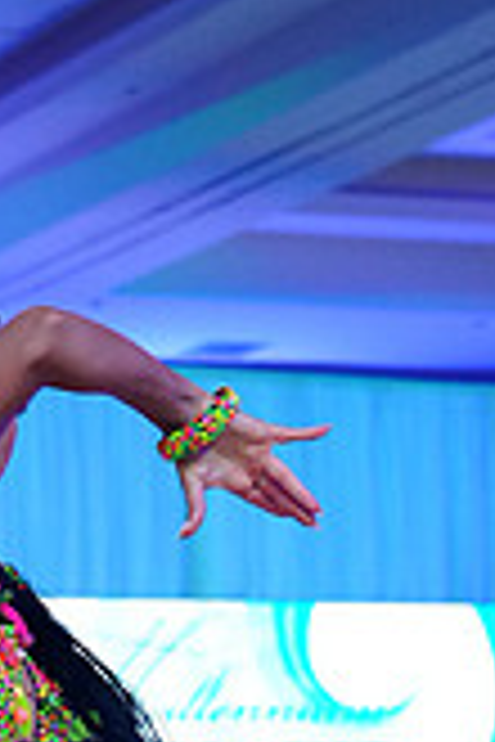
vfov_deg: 10.4
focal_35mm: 190
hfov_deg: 7.2
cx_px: -74
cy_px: 1147
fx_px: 3918
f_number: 4
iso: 2500
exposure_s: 1/400
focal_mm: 54
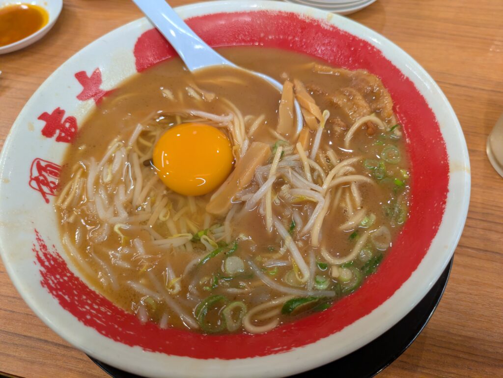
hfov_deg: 69.4
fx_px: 363
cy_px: 189
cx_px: 252
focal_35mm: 25
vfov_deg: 54.9
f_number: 1.89
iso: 262
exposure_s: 1/100
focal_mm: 5.43
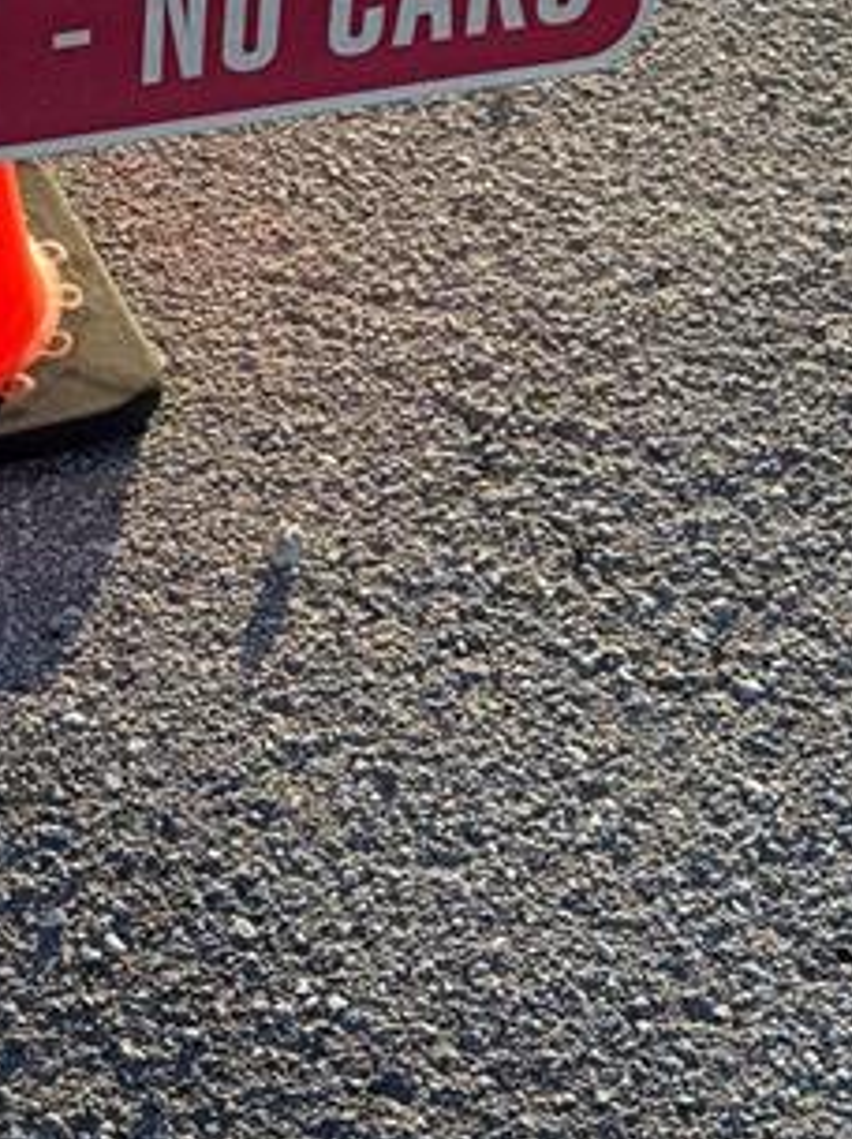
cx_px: 0
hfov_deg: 12.1
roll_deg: +2.0
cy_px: 15
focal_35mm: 121
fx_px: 3979
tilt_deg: -34.1
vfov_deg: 16.0
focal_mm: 6.76
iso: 80
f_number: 1.78
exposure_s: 1/1678
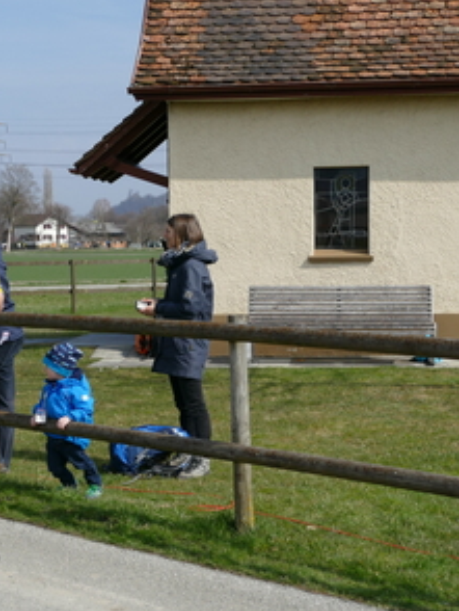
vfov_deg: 23.5
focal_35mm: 83
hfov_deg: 17.2
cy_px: 316
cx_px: -52
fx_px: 1465
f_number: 3.5
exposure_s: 1/1600
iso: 125
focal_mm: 17.27
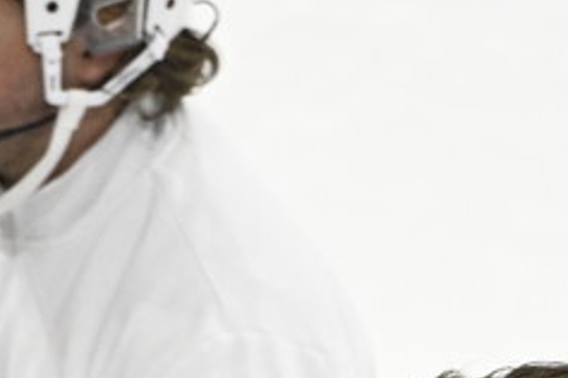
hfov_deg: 0.8
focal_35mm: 2432
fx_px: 38369
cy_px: 977
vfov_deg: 0.6
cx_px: 367
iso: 2500
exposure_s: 1/800
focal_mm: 360
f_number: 4
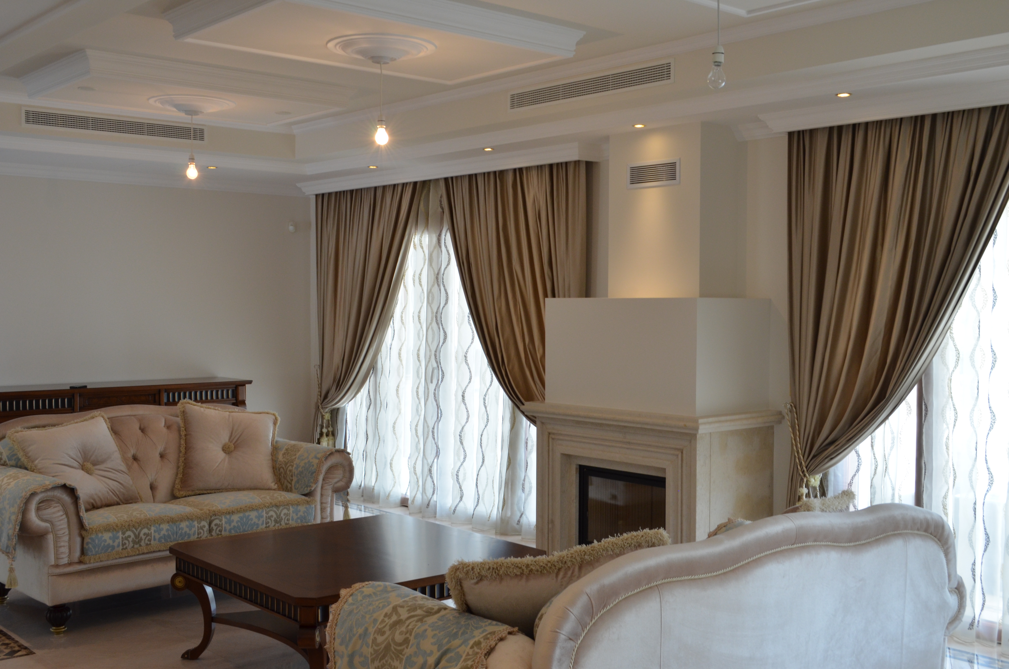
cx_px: 504
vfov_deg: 34.1
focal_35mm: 39
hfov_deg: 49.6
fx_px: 1091
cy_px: 334
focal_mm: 26
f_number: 10
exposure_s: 1/15
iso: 500
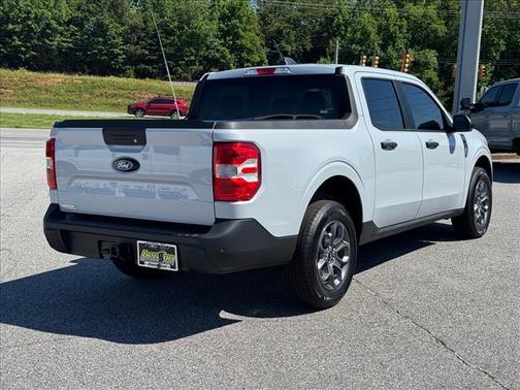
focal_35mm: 48
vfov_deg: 30.3
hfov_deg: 39.7
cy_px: 195
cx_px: 260
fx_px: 721
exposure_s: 1/4975
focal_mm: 6.76
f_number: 1.78
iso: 64
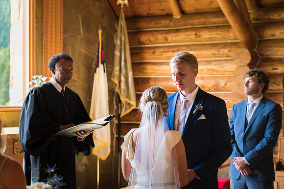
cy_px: 94
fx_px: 481
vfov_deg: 22.3
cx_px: 142
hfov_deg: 32.9
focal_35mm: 61
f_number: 2.8
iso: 400
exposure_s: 1/125
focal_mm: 61
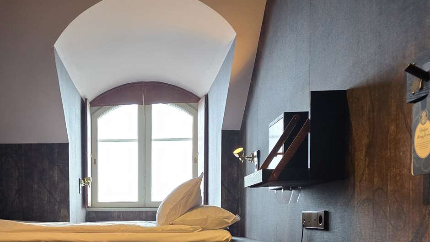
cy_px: 226
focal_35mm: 40
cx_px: 113
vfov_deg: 28.4
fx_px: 456
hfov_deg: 48.7
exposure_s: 1/100
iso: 400
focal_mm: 6.3
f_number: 1.7
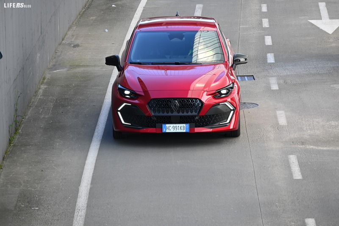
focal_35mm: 210
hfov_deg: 9.8
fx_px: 1977
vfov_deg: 6.5
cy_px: 113
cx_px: 170
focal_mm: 140
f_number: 5.3
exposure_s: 1/400
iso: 400
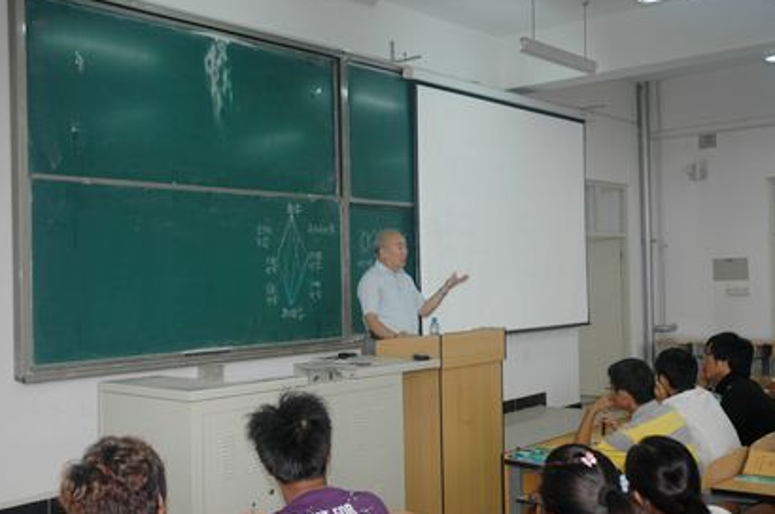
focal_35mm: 42
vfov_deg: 32.1
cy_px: 254
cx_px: 388
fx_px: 892
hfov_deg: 46.9
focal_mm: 27
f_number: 3.8
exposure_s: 1/60
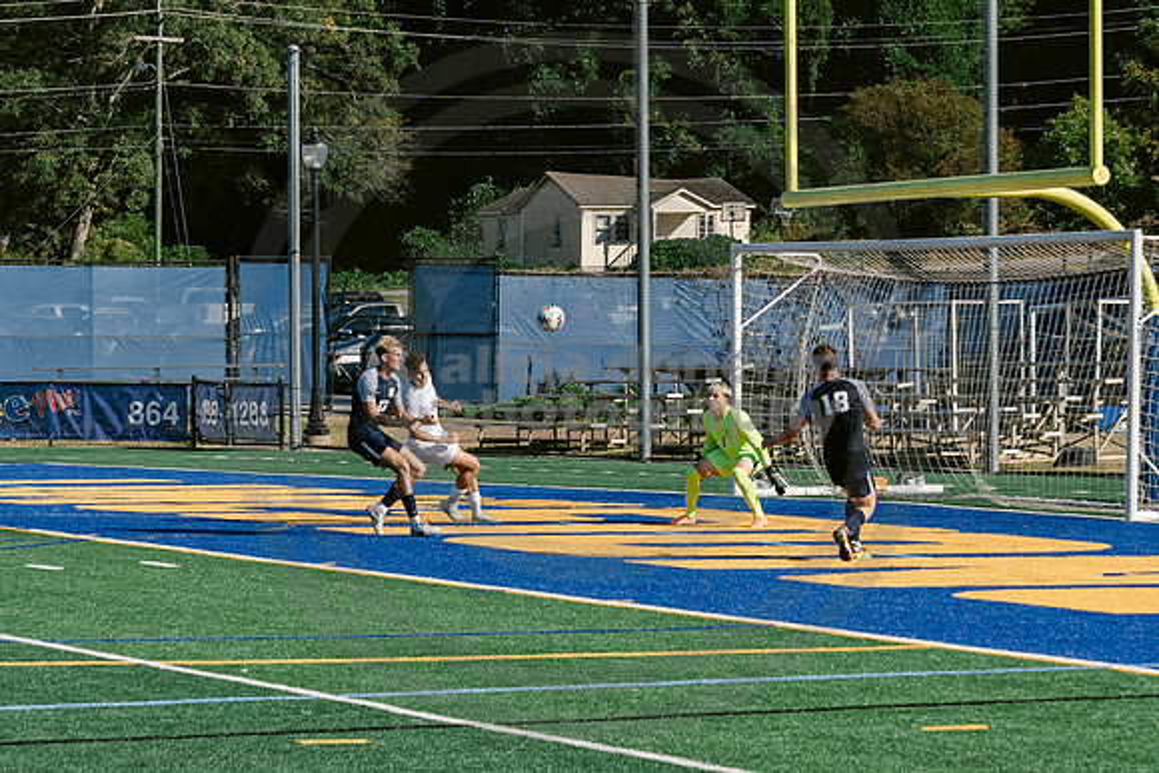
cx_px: 546
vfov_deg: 8.7
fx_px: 5084
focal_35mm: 158
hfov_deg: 13.0
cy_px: 530
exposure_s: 1/3200
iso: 640
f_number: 5.6
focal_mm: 70
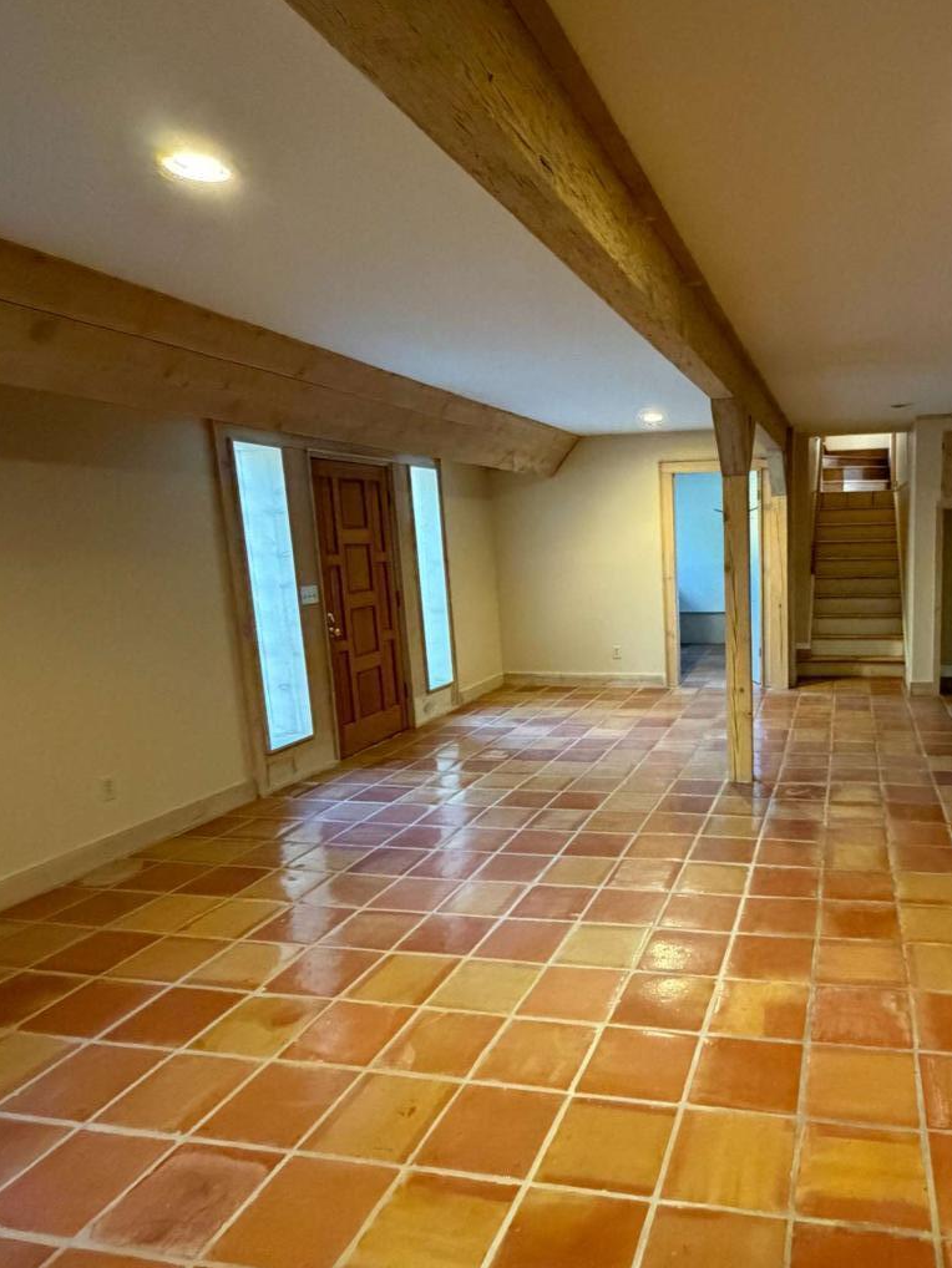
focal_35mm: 22
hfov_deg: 58.3
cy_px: 670
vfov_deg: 76.3
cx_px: 702
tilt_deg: -8.8
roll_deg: +1.5
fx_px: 806
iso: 1000
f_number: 2.2
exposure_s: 1/60
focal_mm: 2.22
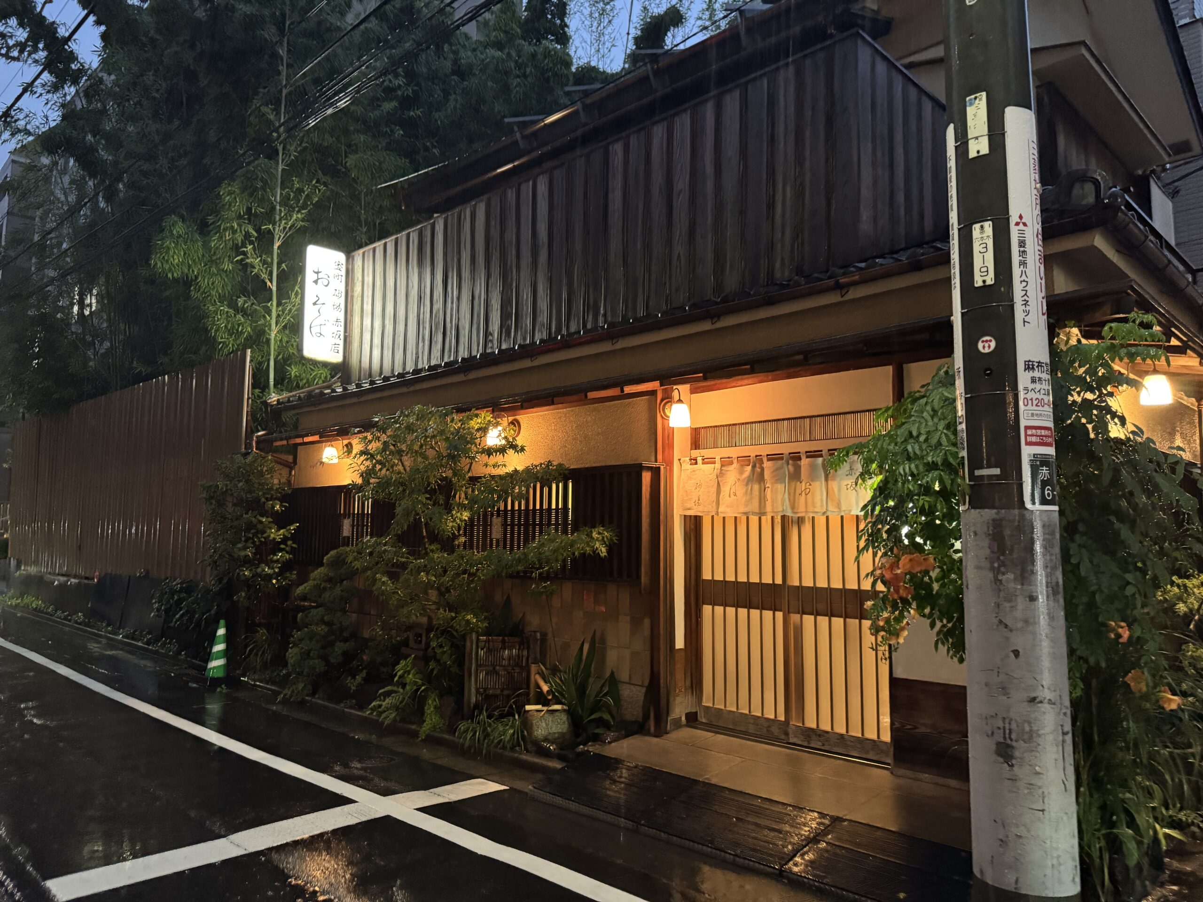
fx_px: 834
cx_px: 602
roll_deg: +1.2
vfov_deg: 56.8
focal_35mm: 24
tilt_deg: +9.4
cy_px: 451
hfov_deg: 71.6
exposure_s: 1/33
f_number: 1.78
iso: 800
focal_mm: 6.76
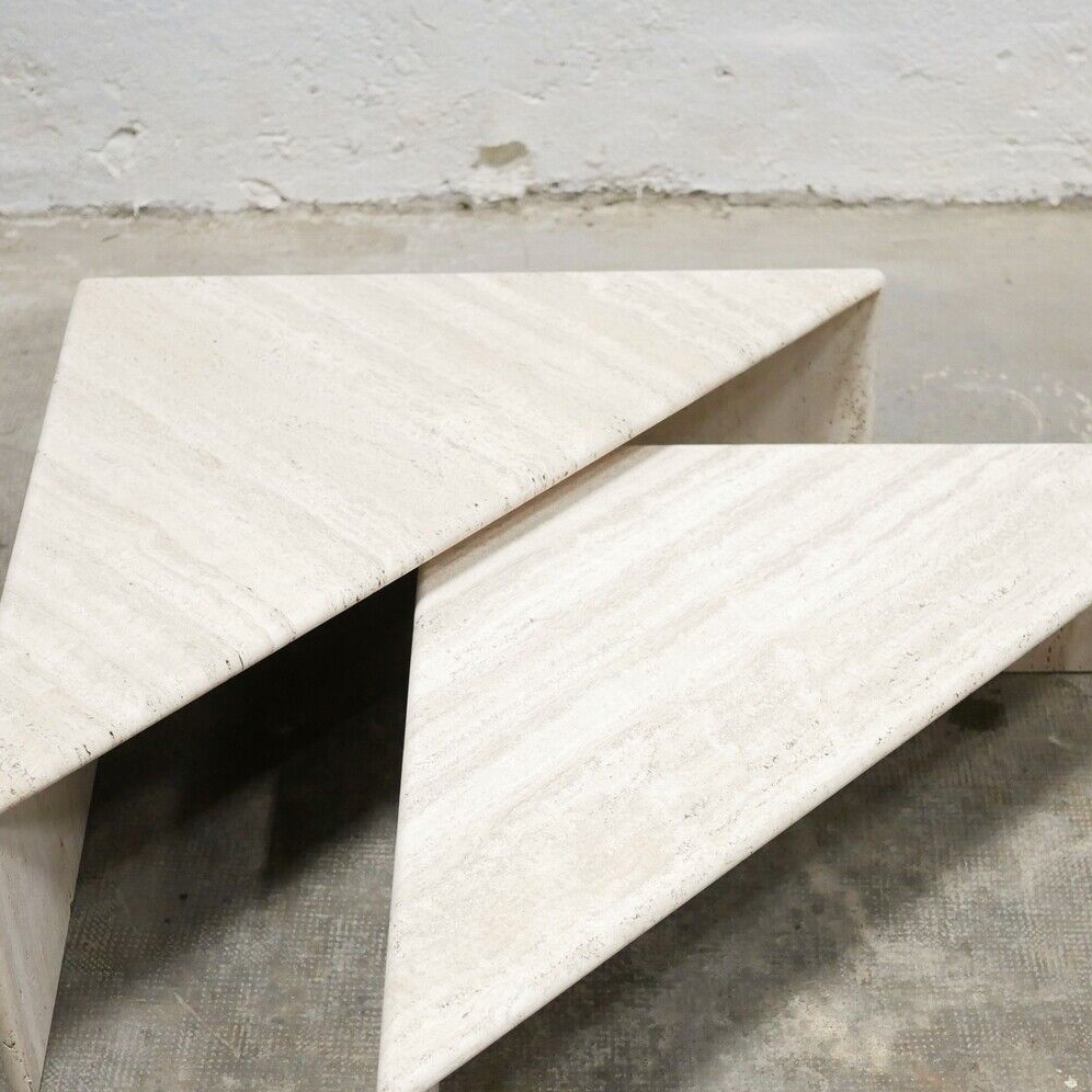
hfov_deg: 24.3
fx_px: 2534
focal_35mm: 71
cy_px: 748
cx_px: 622
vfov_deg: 24.2
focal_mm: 20
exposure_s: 1/60
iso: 1250
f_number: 1.7
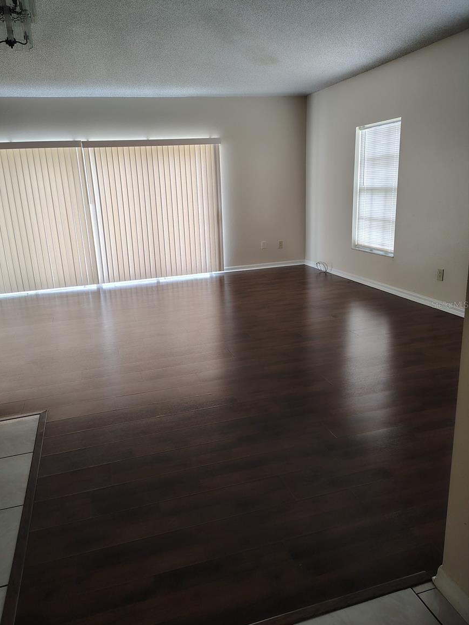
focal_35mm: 25
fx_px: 452
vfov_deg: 69.4
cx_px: 226
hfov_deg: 54.9
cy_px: 304
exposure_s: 1/120
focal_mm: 5.56
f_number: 1.8
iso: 325
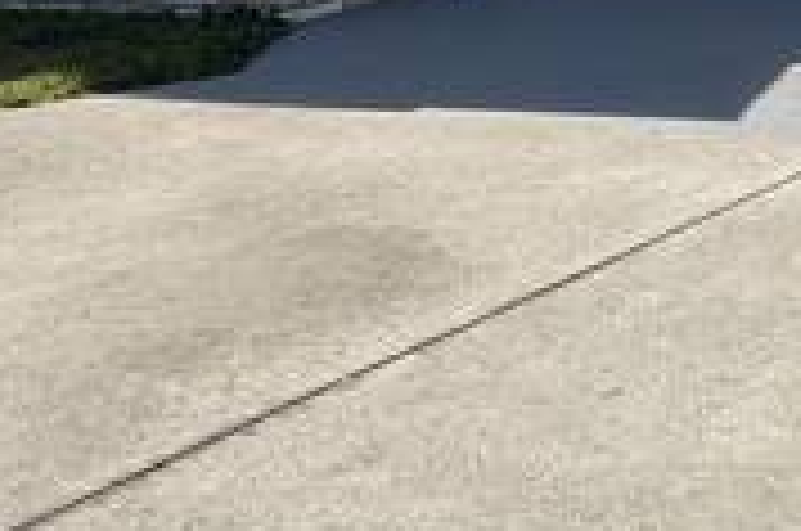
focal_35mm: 87
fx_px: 1932
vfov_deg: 14.5
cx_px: 486
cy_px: -279
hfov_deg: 23.4
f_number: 1.8
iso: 16
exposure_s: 1/2667
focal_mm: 3
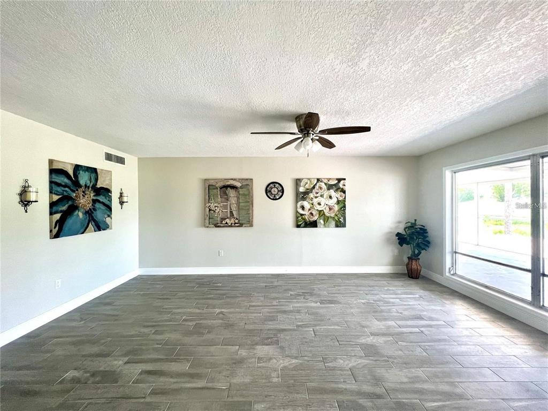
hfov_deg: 106.2
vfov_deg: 89.9
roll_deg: +0.6
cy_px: 206
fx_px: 206
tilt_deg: -0.4
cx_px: 274
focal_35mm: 13
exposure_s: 1/120
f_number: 1.8
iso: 200
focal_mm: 1.57
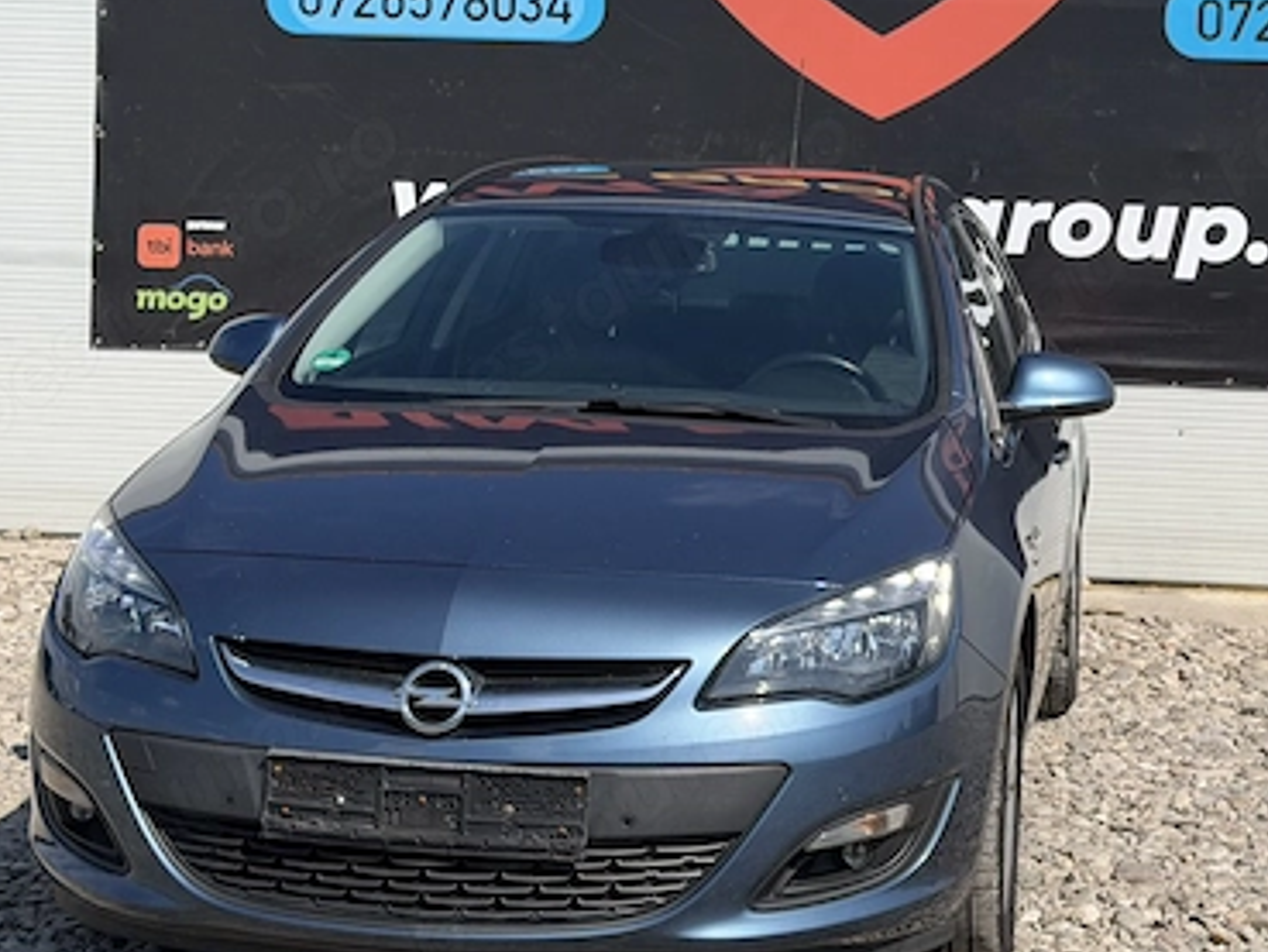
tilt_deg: -2.2
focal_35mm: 78
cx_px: 893
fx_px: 2858
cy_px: 320
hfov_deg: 24.8
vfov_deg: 18.9
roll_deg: -1.5
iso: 80
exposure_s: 1/6024
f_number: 1.78
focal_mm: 6.76
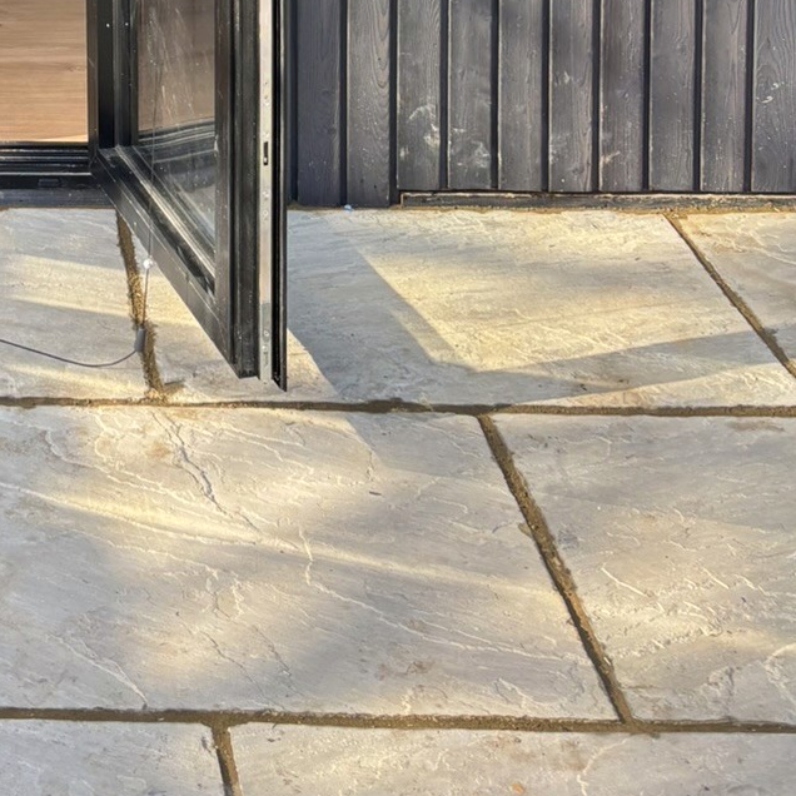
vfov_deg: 19.6
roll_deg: +1.3
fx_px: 1925
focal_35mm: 74
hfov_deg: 21.7
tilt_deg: -2.3
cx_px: -144
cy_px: -478
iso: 40
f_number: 1.6
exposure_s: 1/266
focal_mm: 5.96
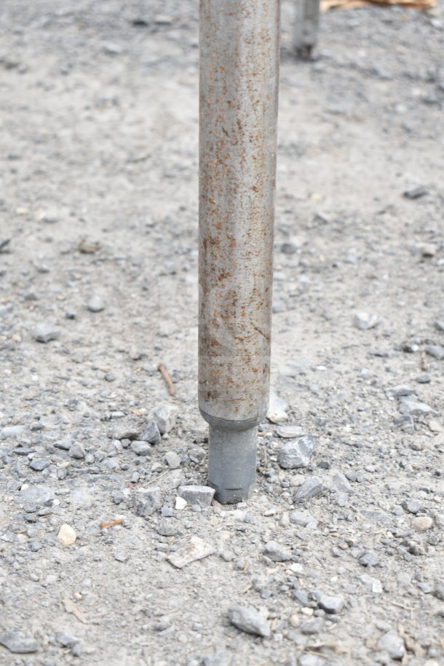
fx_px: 1110
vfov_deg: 33.4
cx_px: 222
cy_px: 333
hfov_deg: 22.6
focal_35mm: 60
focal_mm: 40
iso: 200
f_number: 4.8
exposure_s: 1/100
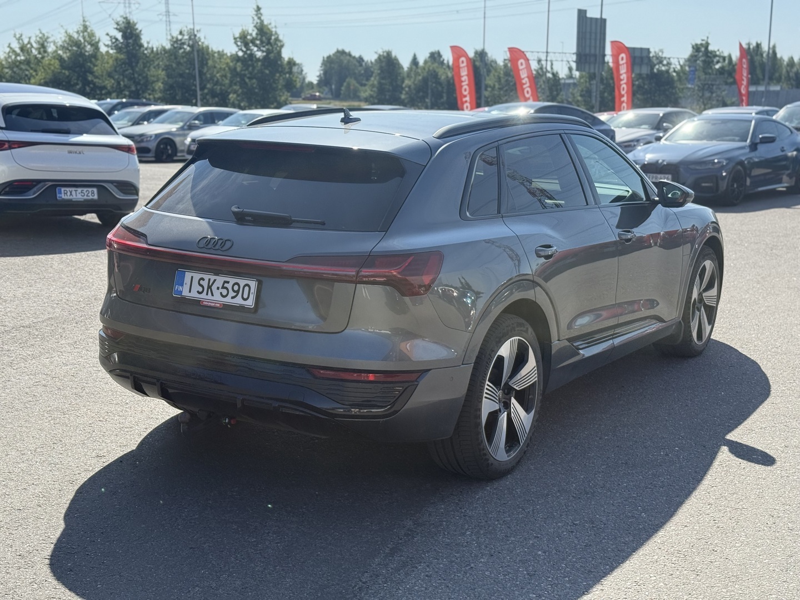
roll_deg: +0.1
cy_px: 300
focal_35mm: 48
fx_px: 1109
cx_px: 400
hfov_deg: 39.7
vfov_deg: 30.3
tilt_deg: -10.6
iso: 100
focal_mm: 6.76
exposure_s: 1/3096
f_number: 1.78
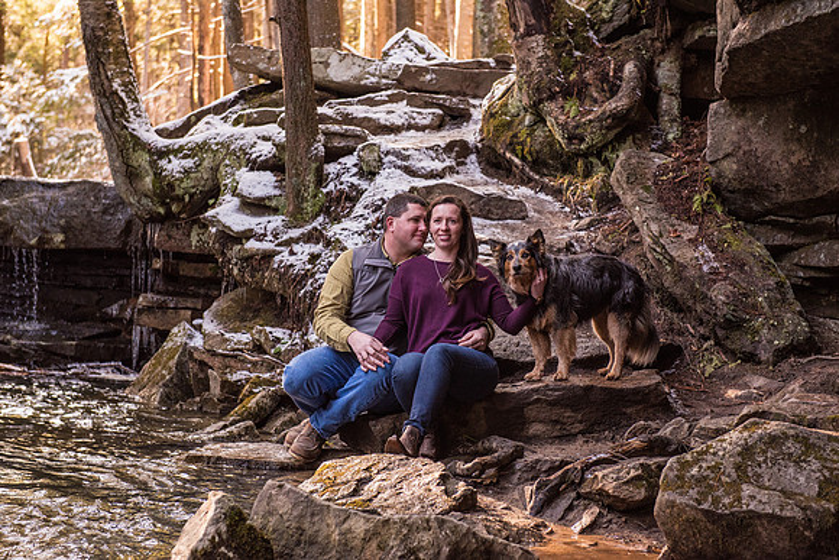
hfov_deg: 28.8
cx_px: 420
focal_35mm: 70
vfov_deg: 19.5
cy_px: 280
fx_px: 1632
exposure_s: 1/200
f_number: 5
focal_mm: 70
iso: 1600
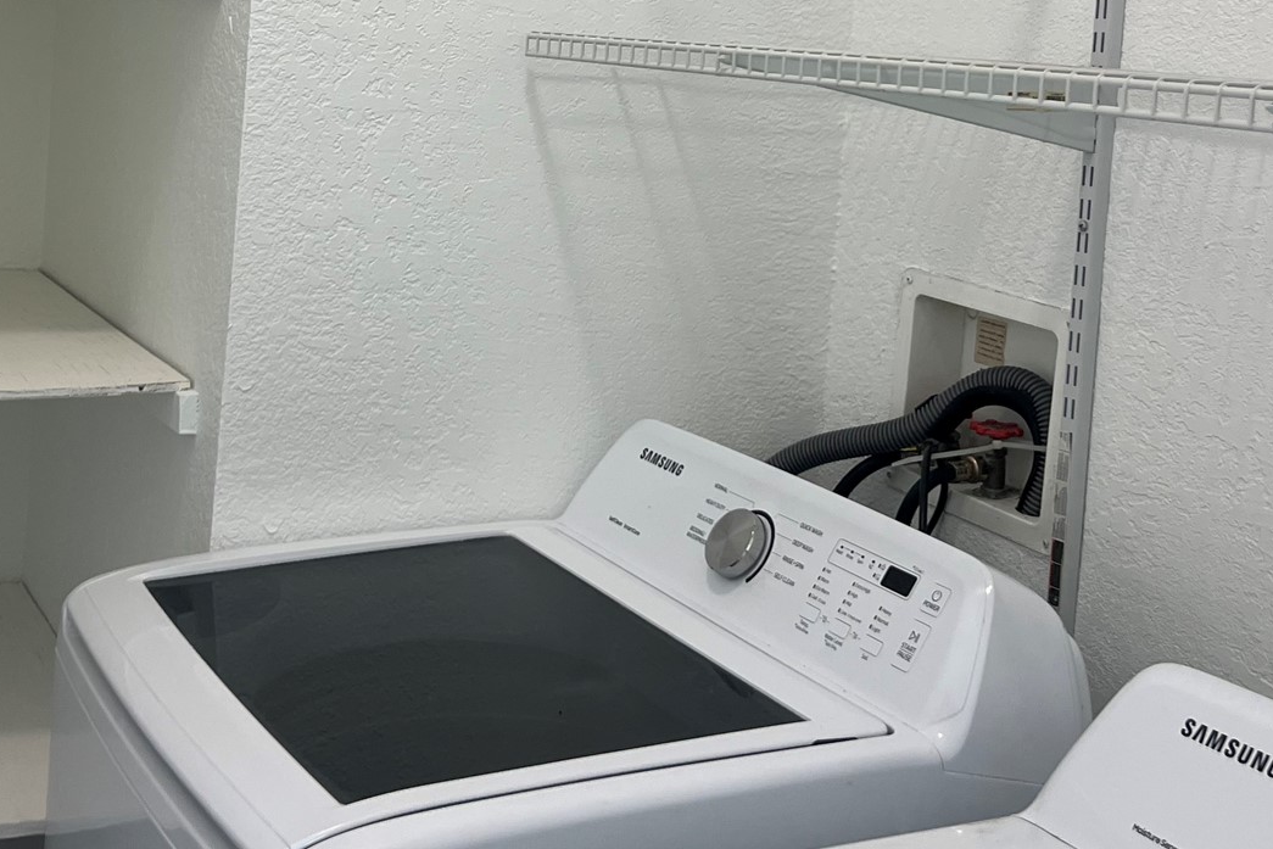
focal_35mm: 53
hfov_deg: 37.4
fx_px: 1874
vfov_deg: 25.0
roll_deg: -4.4
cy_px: 147
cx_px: 508
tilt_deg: -3.6
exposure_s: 1/121
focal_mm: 5.7
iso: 80
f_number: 1.5
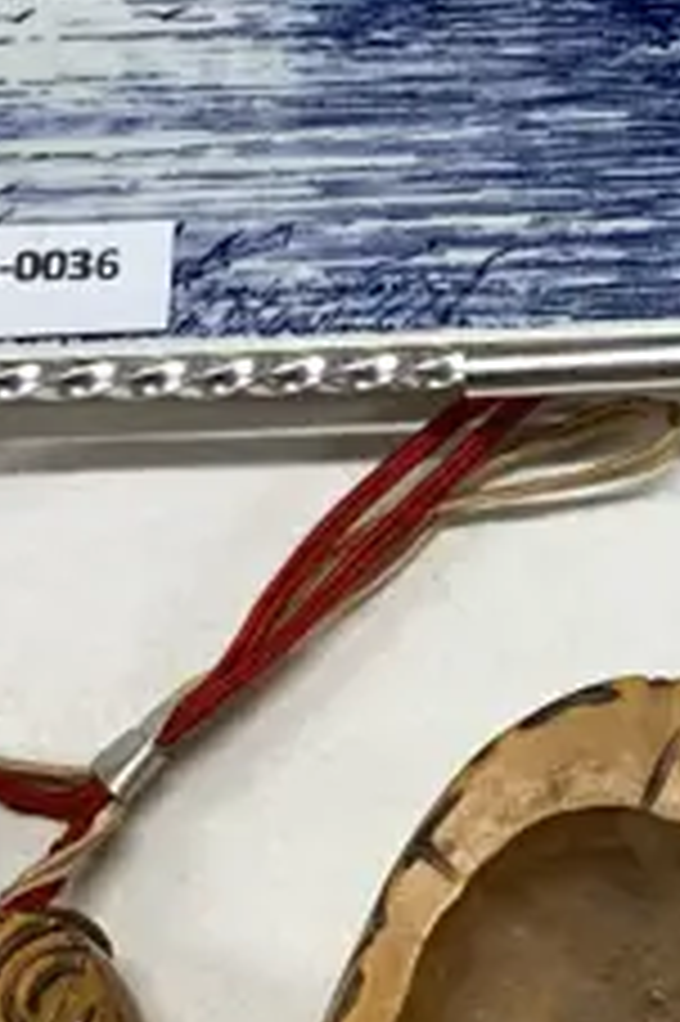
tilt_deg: -65.6
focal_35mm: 122
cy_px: 383
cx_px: 1045
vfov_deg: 16.8
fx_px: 3462
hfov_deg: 10.8
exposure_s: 1/100
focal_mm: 4.25
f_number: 1.8
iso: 80
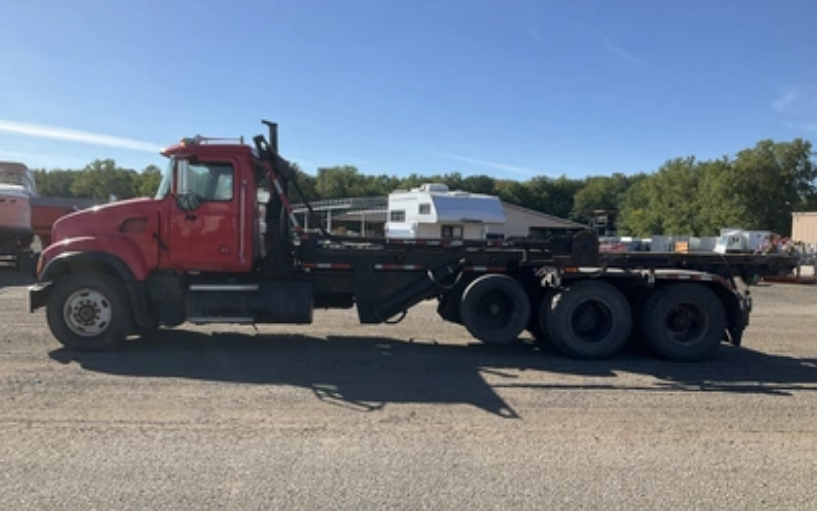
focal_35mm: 31
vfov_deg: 40.6
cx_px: 407
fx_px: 690
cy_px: 276
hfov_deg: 61.2
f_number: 1.8
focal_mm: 3
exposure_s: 1/1912
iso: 25
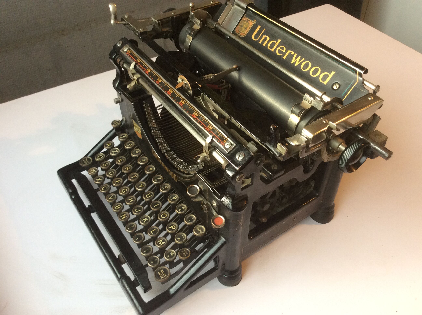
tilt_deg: -46.9
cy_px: 158
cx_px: 211
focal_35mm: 32
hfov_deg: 56.9
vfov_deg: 44.1
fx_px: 390
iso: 80
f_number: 2.4
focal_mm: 3.3
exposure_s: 1/25
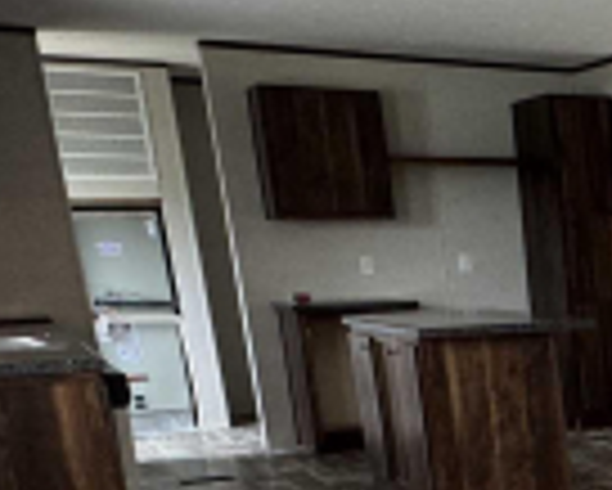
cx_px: 970
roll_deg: +0.4
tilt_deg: -15.6
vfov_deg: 21.5
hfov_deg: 22.2
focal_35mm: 67
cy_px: 557
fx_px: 1214
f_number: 2.2
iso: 160
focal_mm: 2.22
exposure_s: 1/60
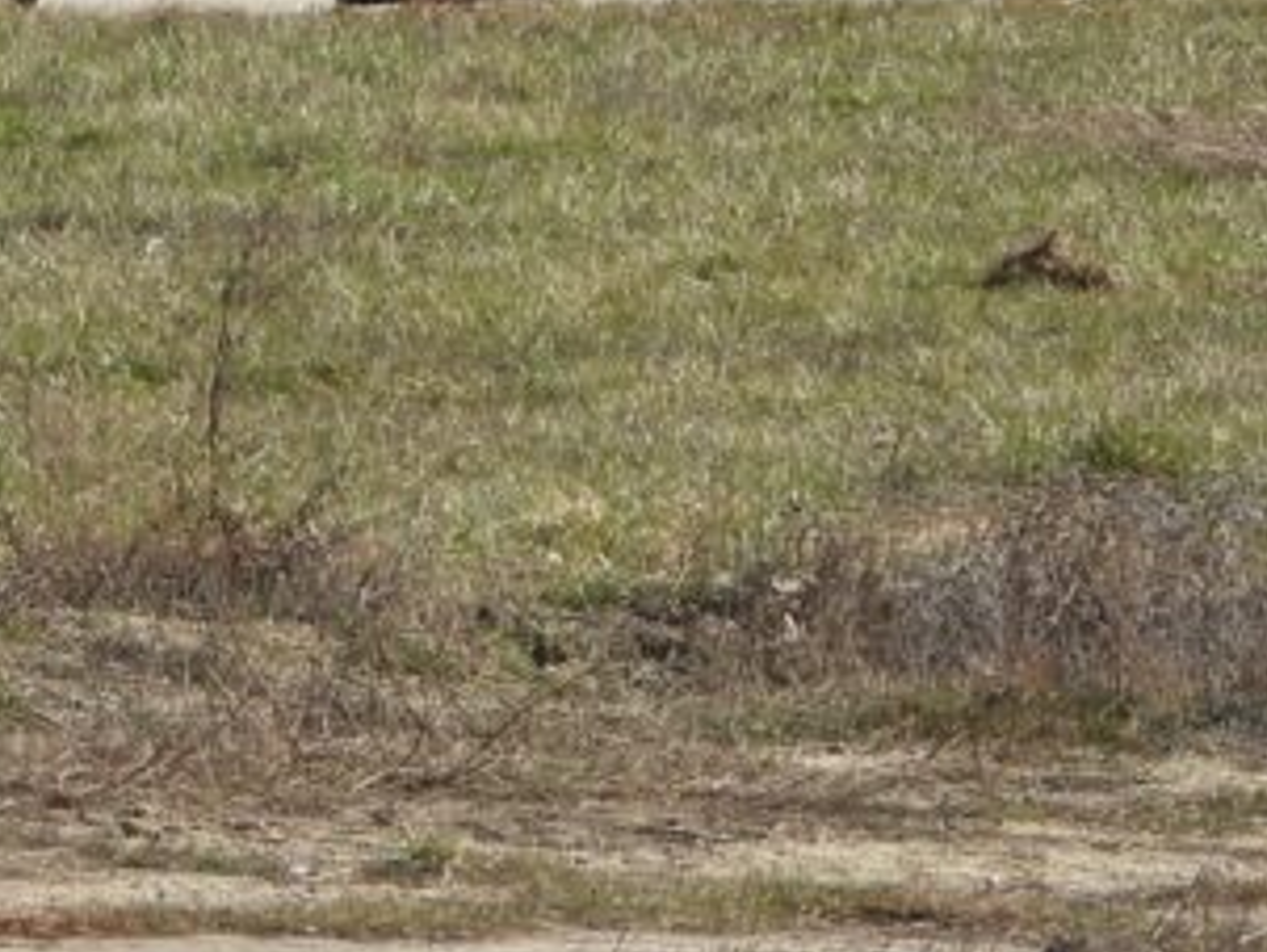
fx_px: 62089
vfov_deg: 0.9
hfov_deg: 1.2
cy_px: -449
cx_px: 466
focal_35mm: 1695
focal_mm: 89.9
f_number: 5
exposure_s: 1/500
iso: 100
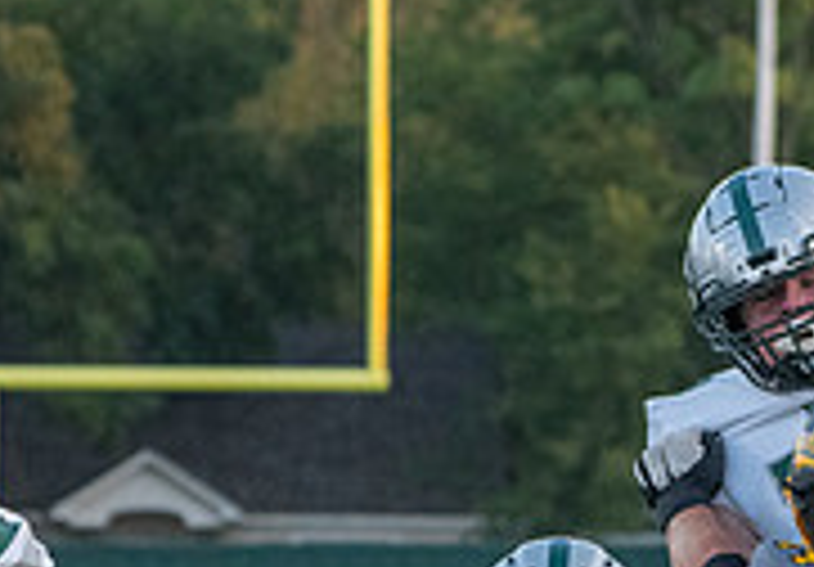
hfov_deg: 4.0
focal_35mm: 514
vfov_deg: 2.8
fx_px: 11782
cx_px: 559
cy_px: 642
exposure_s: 1/1000
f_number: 5.6
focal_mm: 119
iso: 2500
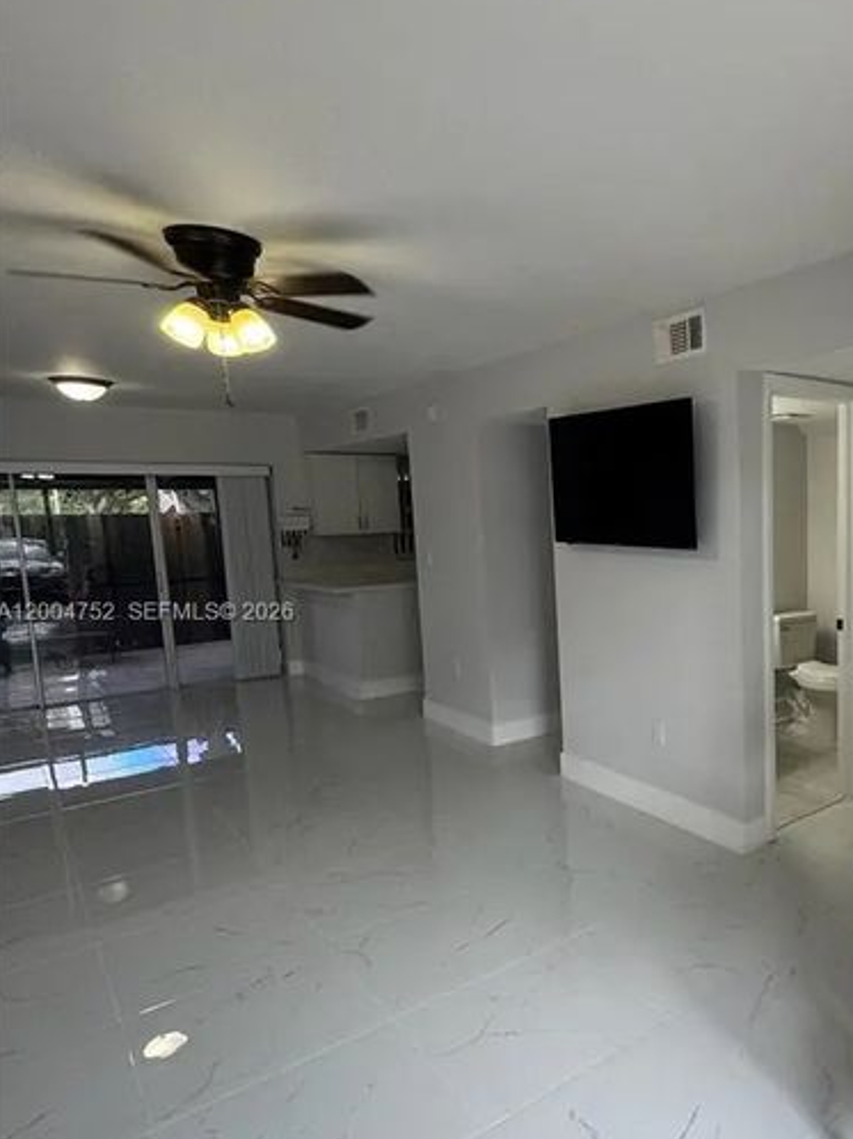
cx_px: 725
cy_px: 614
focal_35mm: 24
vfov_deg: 71.5
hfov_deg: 51.8
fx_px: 789
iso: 100
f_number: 2.2
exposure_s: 1/120
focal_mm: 2.22
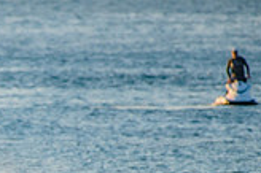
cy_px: 282
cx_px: -146
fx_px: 12848
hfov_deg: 1.2
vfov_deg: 0.8
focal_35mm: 1774
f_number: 5.6
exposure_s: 1/1250
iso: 500
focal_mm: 500
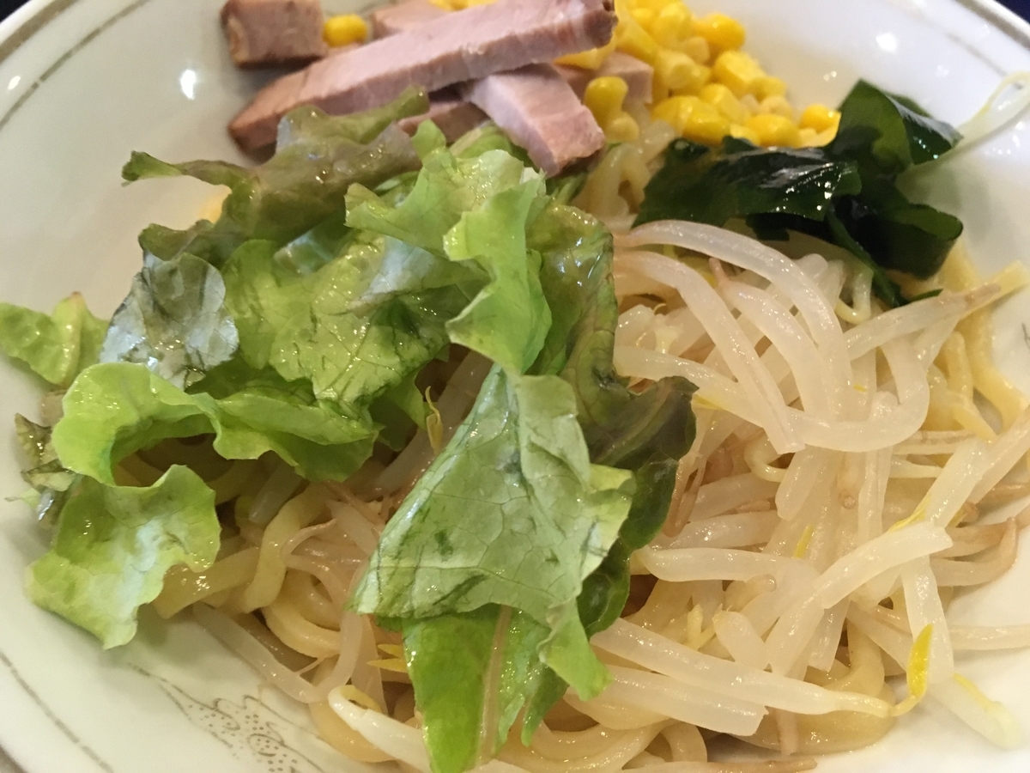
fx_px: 863
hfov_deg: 61.7
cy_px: 386
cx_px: 515
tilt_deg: -56.3
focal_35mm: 29
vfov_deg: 48.2
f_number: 2.2
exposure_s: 1/15
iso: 250
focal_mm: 4.15
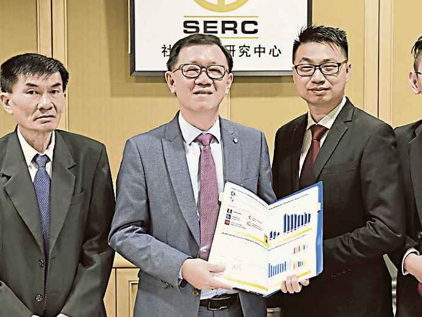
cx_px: 237
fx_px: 817
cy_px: 140
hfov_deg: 28.9
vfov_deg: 21.9
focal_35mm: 67
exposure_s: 1/100
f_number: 4.5
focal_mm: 48
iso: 1600
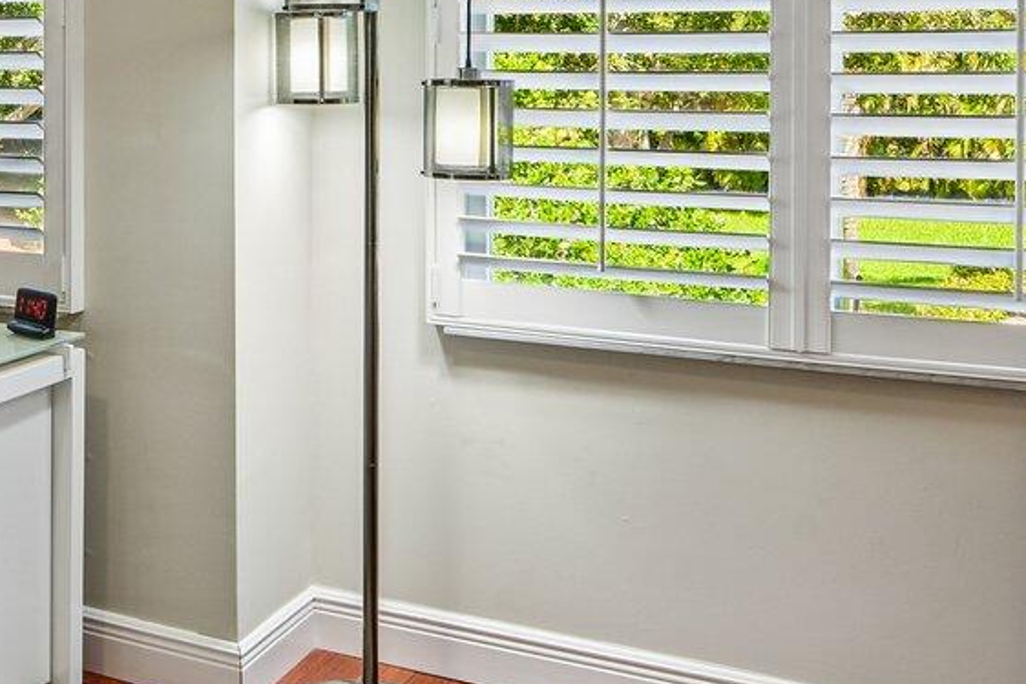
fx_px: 1454
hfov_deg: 35.1
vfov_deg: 25.6
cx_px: -11
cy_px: 52
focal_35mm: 51
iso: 200
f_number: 9
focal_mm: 14
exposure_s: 1/13
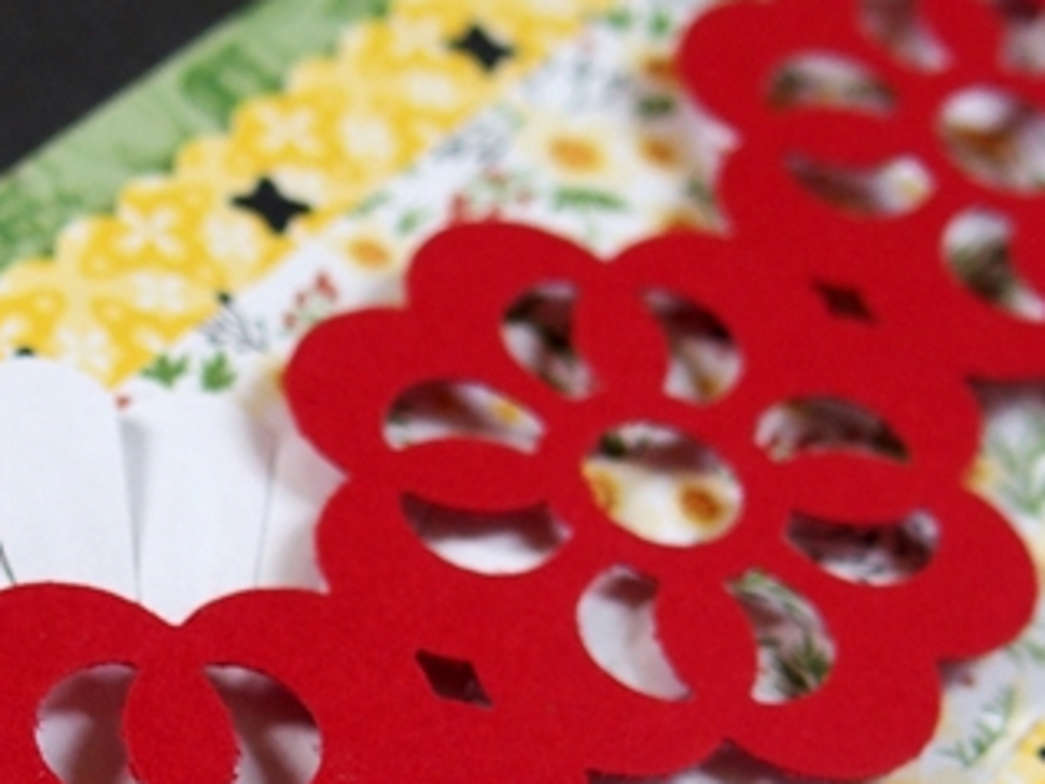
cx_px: 313
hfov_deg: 20.3
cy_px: 840
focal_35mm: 96
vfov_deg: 15.1
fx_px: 2899
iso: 160
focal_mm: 8.1
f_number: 2.8
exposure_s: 1/80
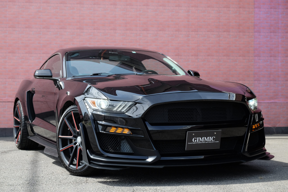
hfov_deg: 30.1
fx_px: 536
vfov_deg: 20.3
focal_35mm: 67
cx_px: 144
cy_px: 96
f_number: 5.6
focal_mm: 44.4
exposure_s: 1/420
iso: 400
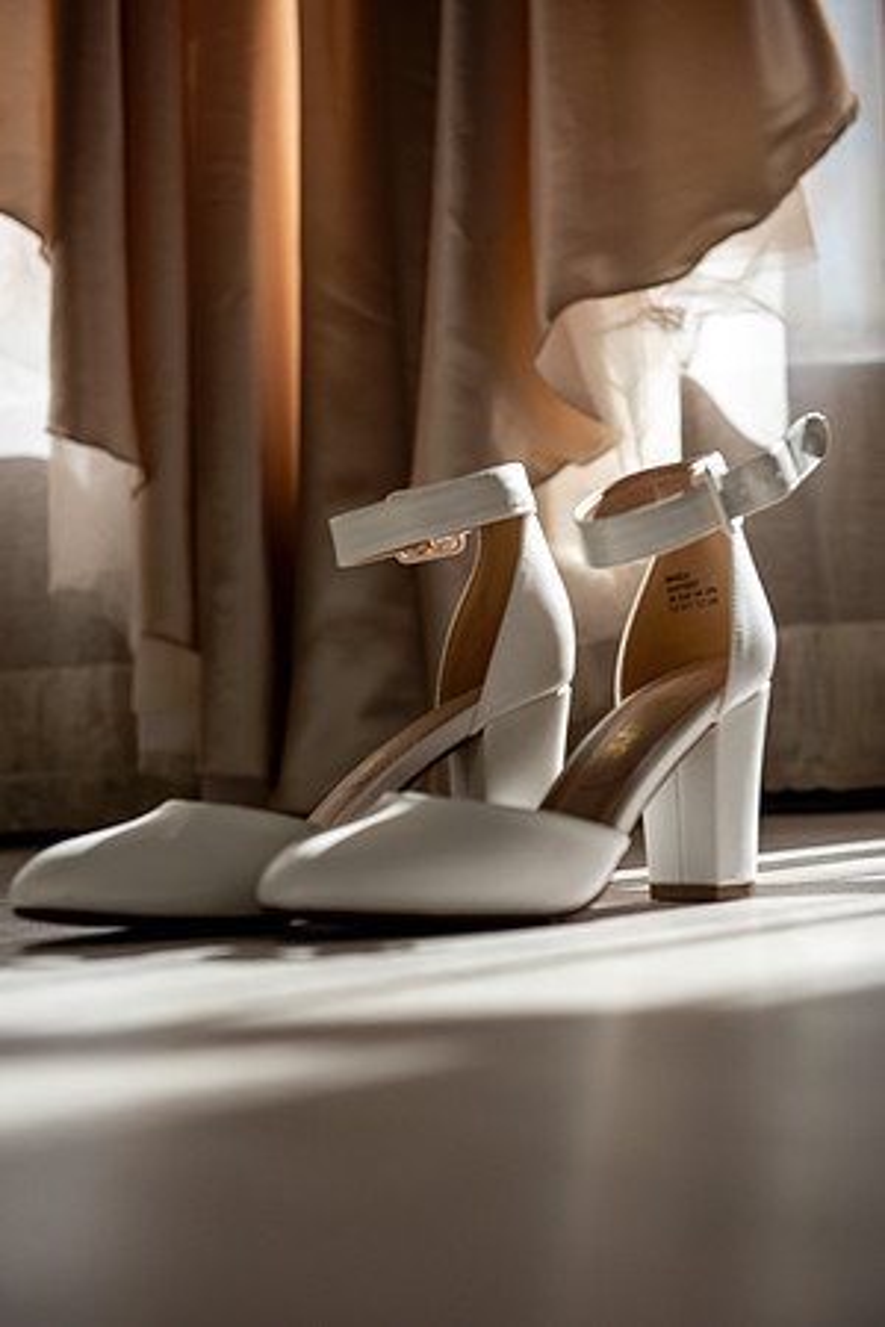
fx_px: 2581
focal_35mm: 70
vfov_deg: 28.8
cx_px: 442
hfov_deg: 19.5
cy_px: 664
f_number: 5
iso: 800
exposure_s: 1/1250
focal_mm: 70
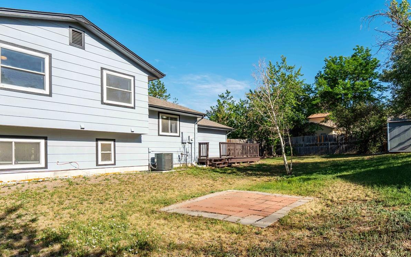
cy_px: 149
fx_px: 246
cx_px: 243
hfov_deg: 78.9
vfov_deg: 54.8
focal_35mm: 22
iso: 50
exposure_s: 1/2000
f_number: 8
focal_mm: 16
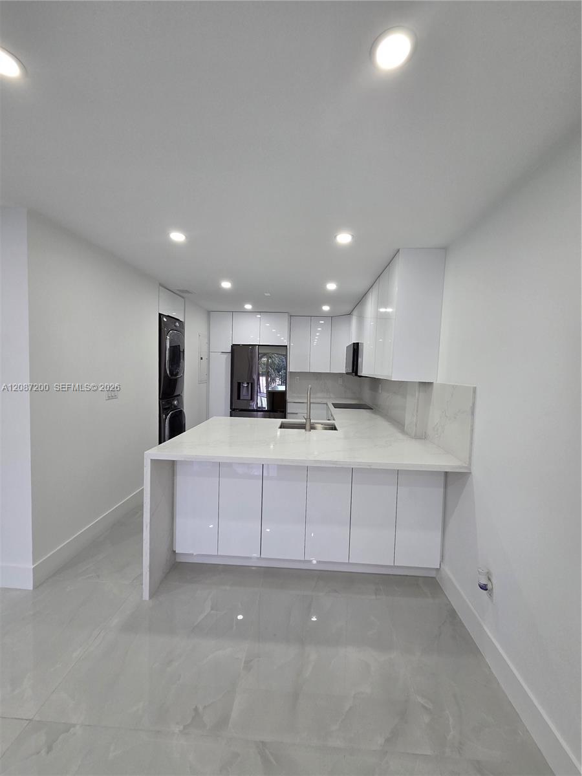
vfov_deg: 106.2
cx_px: 291
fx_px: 291
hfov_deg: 89.9
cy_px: 388
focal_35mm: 13
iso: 200
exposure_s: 1/120
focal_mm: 2.2
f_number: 2.2
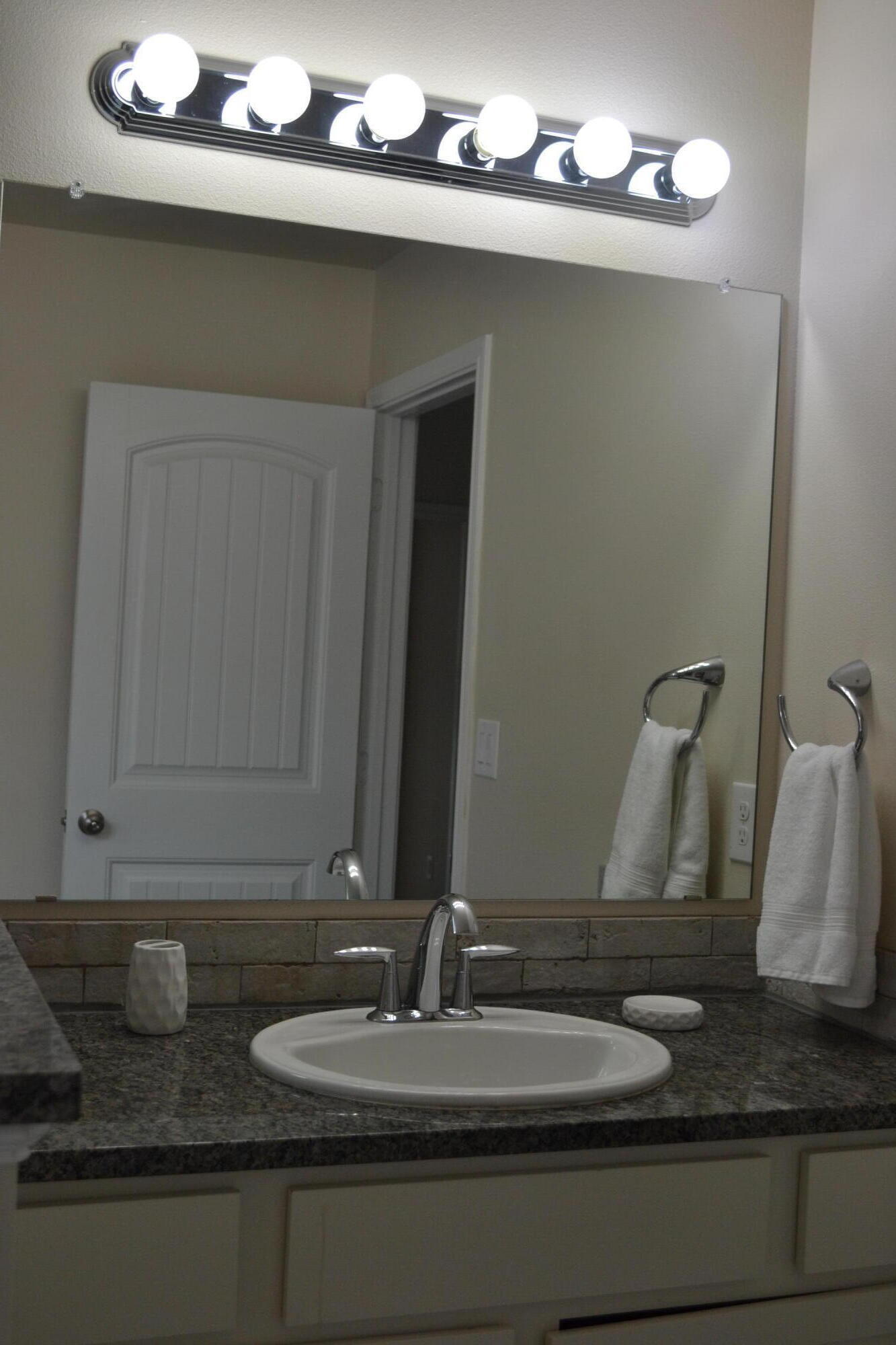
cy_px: 672
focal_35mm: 42
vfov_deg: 46.4
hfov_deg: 31.9
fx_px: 1568
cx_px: 448
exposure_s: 1/125
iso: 360
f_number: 5.6
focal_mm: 28
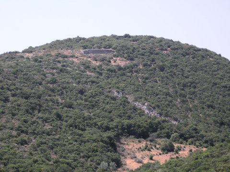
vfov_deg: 11.8
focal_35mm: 126
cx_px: 115
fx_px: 837
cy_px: 86
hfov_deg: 15.6
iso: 64
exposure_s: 1/185
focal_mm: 26.3
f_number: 5.3
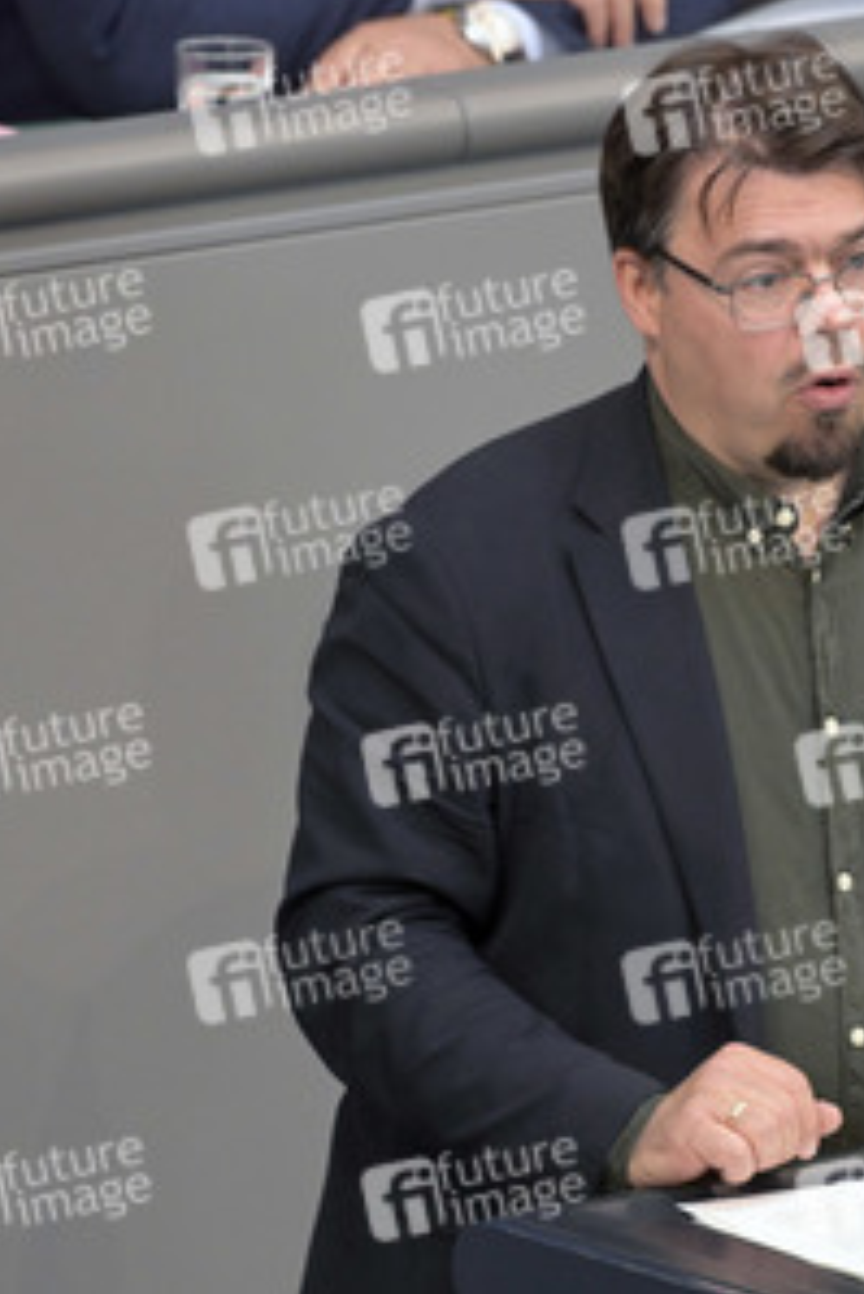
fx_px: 21214
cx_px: 792
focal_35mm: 590
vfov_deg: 3.5
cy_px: 647
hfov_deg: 2.3
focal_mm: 390
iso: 8000
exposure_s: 1/320
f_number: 5.6
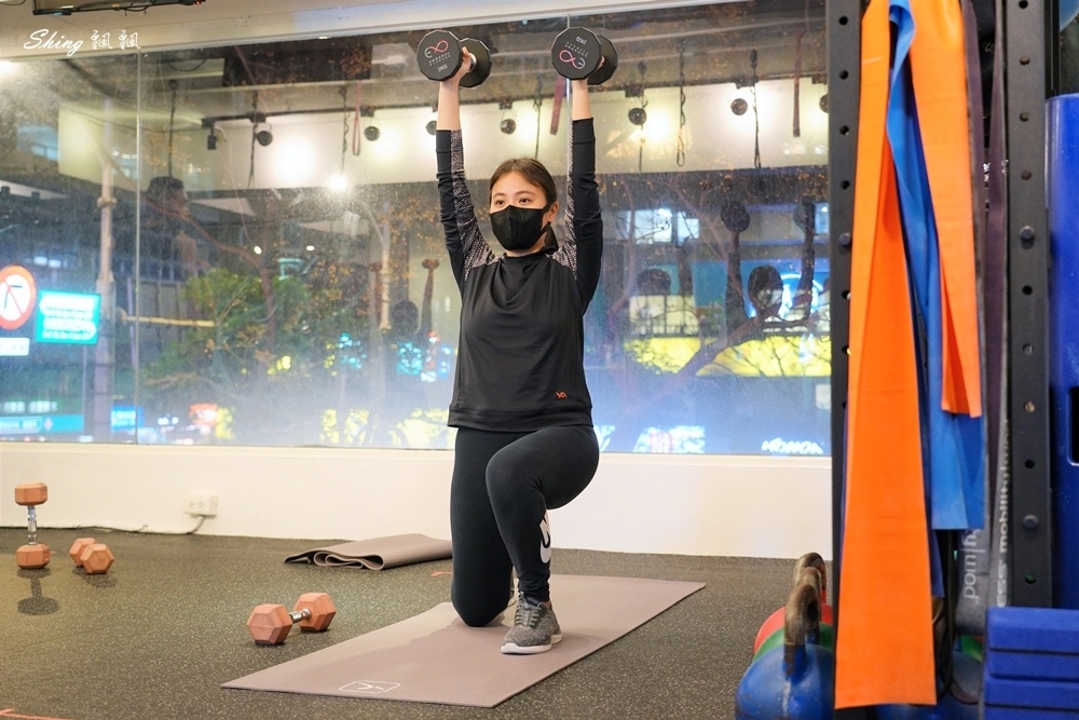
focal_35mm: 46
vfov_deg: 29.3
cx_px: 540
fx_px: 1379
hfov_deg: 42.7
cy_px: 360
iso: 1600
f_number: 4
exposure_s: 1/50
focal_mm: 46
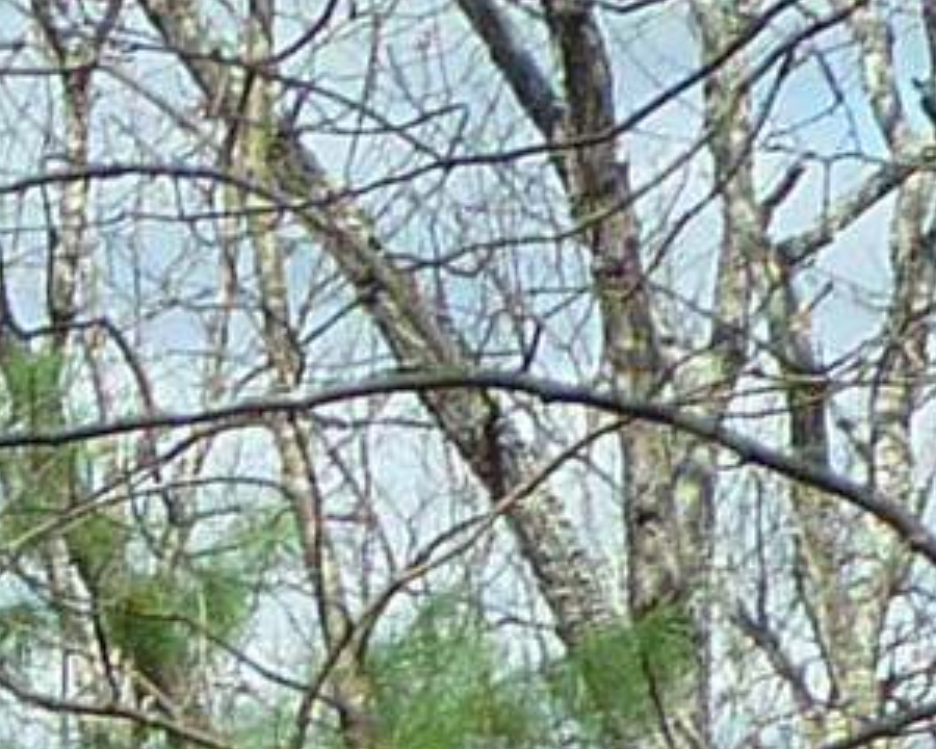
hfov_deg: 4.8
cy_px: 2213
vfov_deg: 3.9
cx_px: -1485
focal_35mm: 387
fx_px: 10721
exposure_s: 1/500
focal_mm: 6.5
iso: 80
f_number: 4
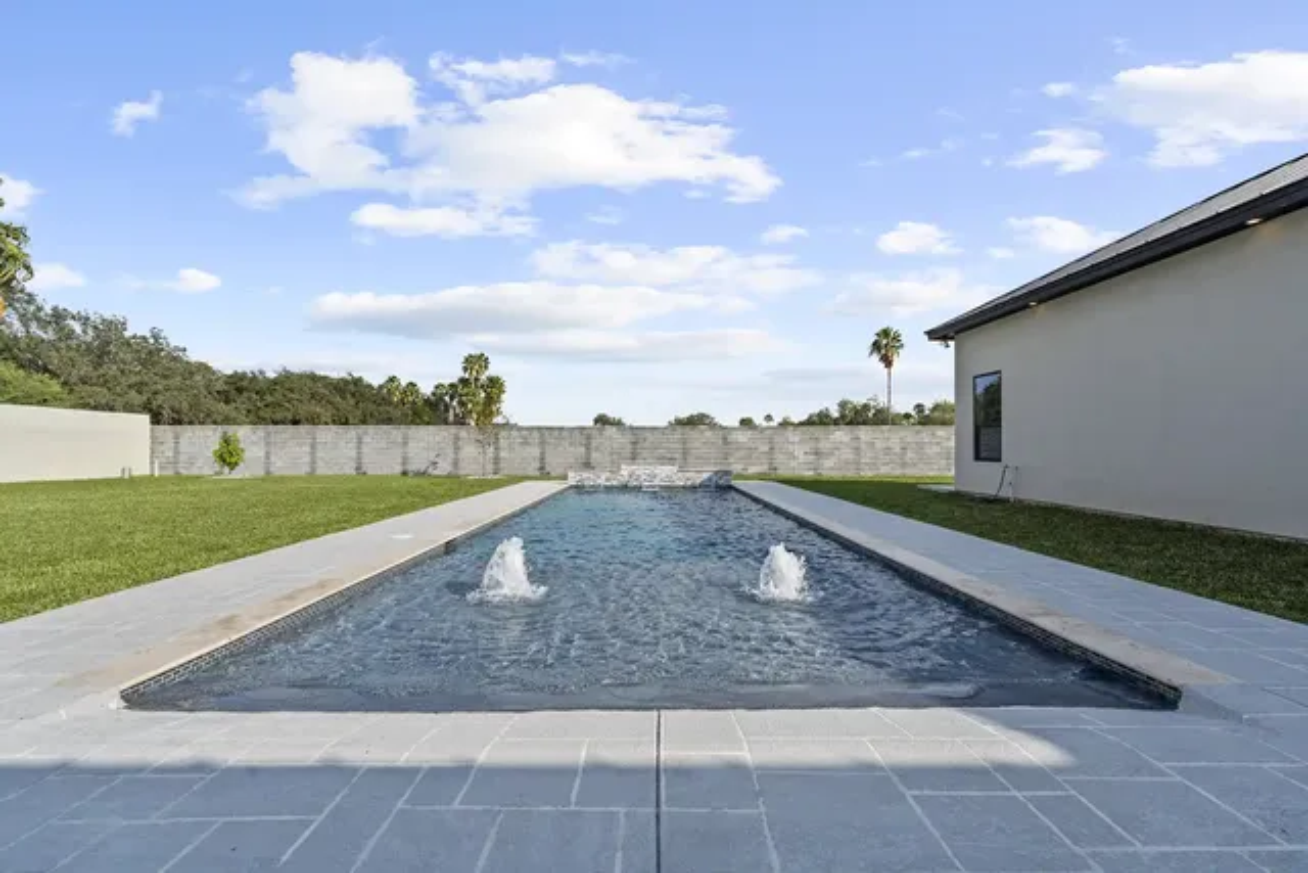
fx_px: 509
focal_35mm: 14
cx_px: 654
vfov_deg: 81.2
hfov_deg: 104.2
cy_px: 436
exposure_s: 1/500
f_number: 8
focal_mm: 14
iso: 100
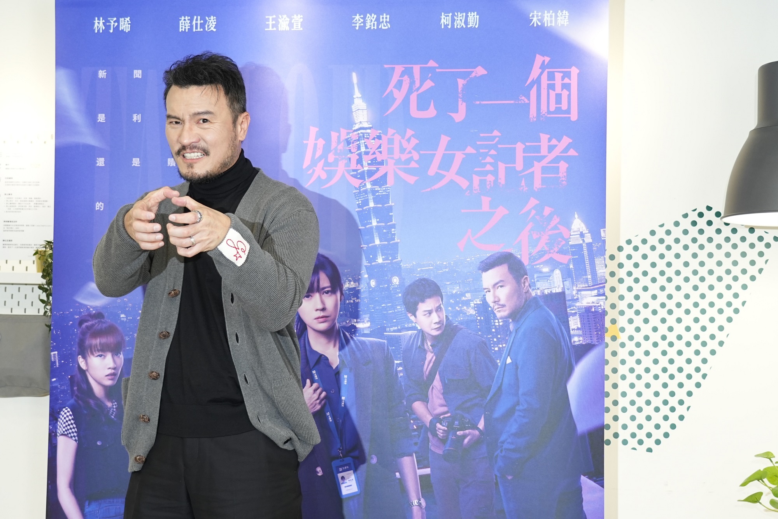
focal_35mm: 60
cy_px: 260
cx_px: 389
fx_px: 1296
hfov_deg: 33.4
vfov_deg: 22.6
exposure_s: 1/161
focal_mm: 40
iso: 640
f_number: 4
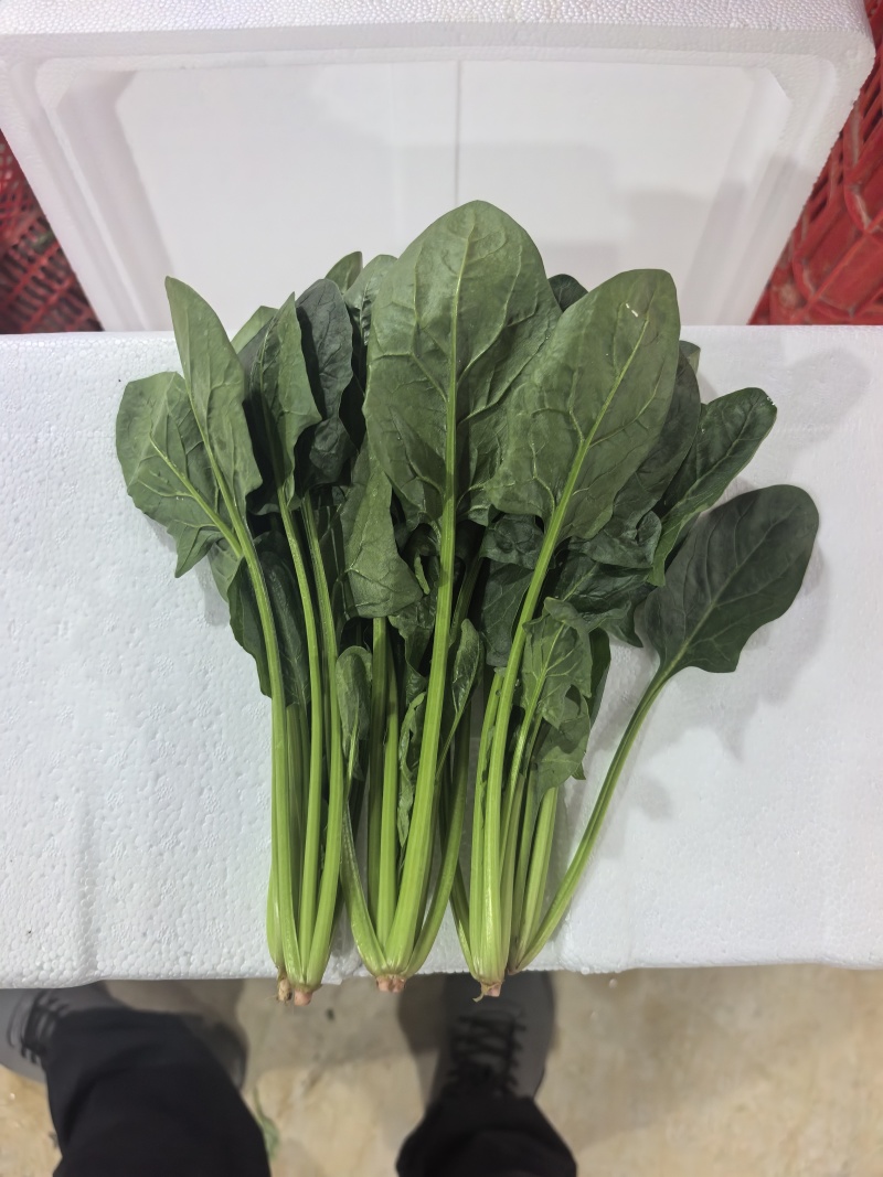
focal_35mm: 24
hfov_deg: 56.8
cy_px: 588
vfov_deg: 71.6
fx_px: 816
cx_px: 442
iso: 4000
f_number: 1.4
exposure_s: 1/629
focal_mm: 6.98
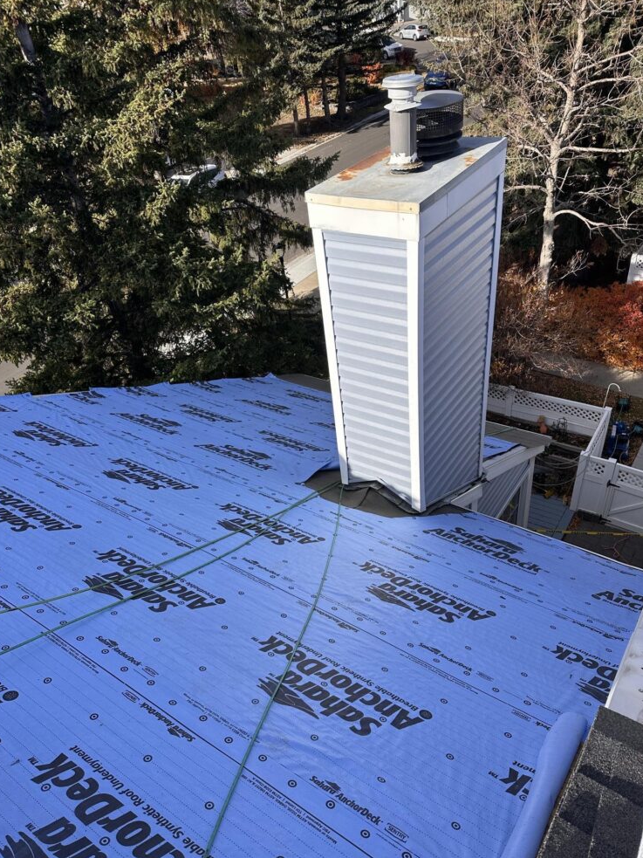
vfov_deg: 69.4
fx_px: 619
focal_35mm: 25
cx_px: 311
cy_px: 440
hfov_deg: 54.9
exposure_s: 1/3058
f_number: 1.78
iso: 80
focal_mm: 6.86
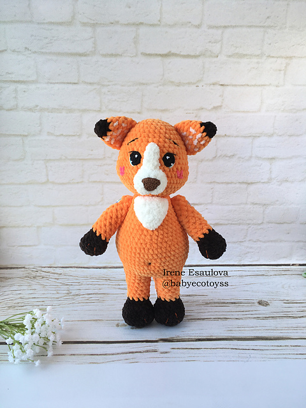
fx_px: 342
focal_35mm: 29
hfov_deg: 48.2
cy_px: 204
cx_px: 153
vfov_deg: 61.7
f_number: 2.2
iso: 25
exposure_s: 1/50
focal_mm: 4.15
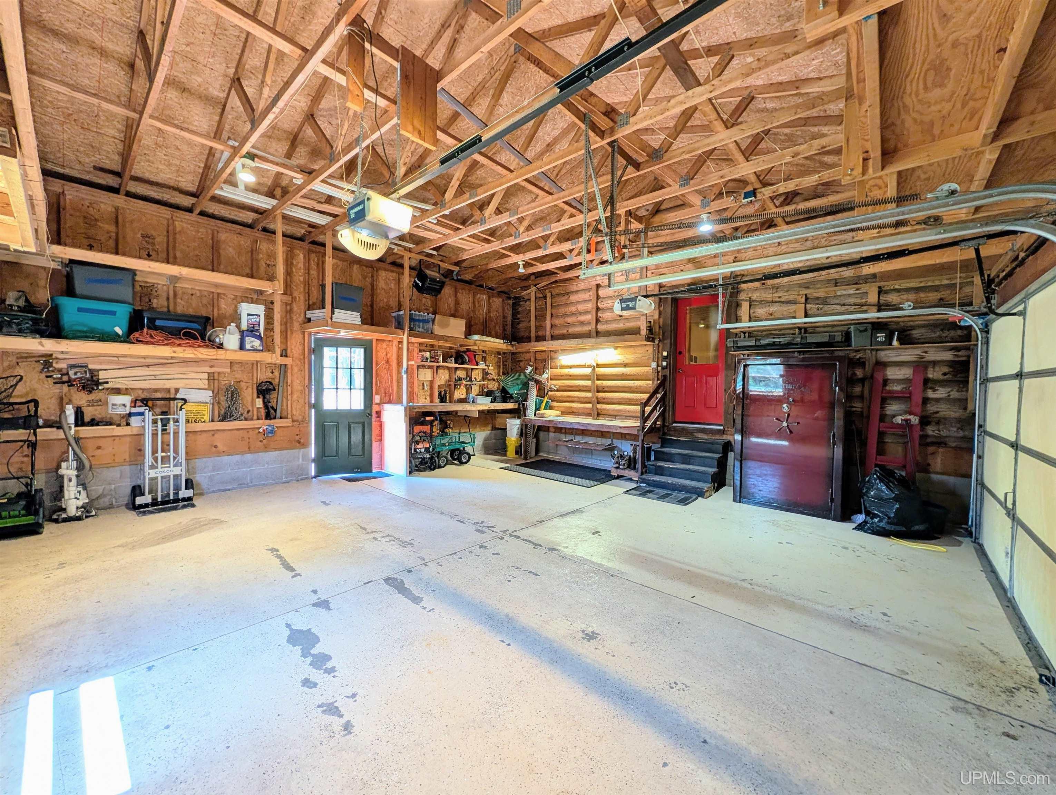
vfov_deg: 94.6
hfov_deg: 110.5
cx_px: 528
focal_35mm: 12
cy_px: 398
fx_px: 367
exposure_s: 1/40
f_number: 1.7
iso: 55
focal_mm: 2.02
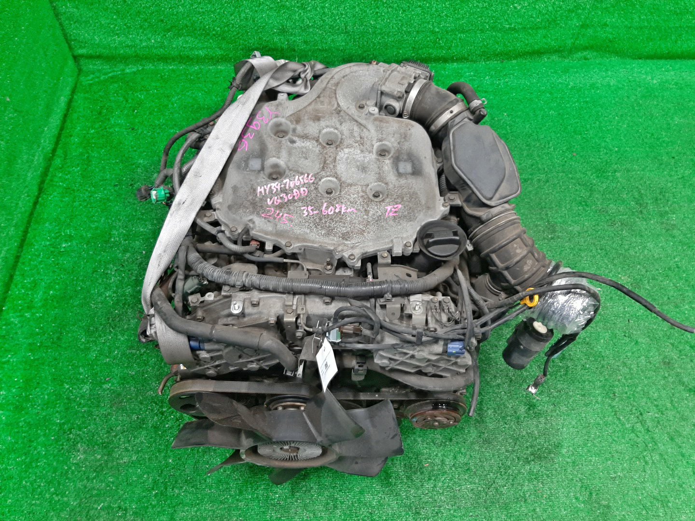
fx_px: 522
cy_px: 260
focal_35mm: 26
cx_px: 348
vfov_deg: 53.1
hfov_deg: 67.3
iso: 155
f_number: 1.7
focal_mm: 3.93
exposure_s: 1/50
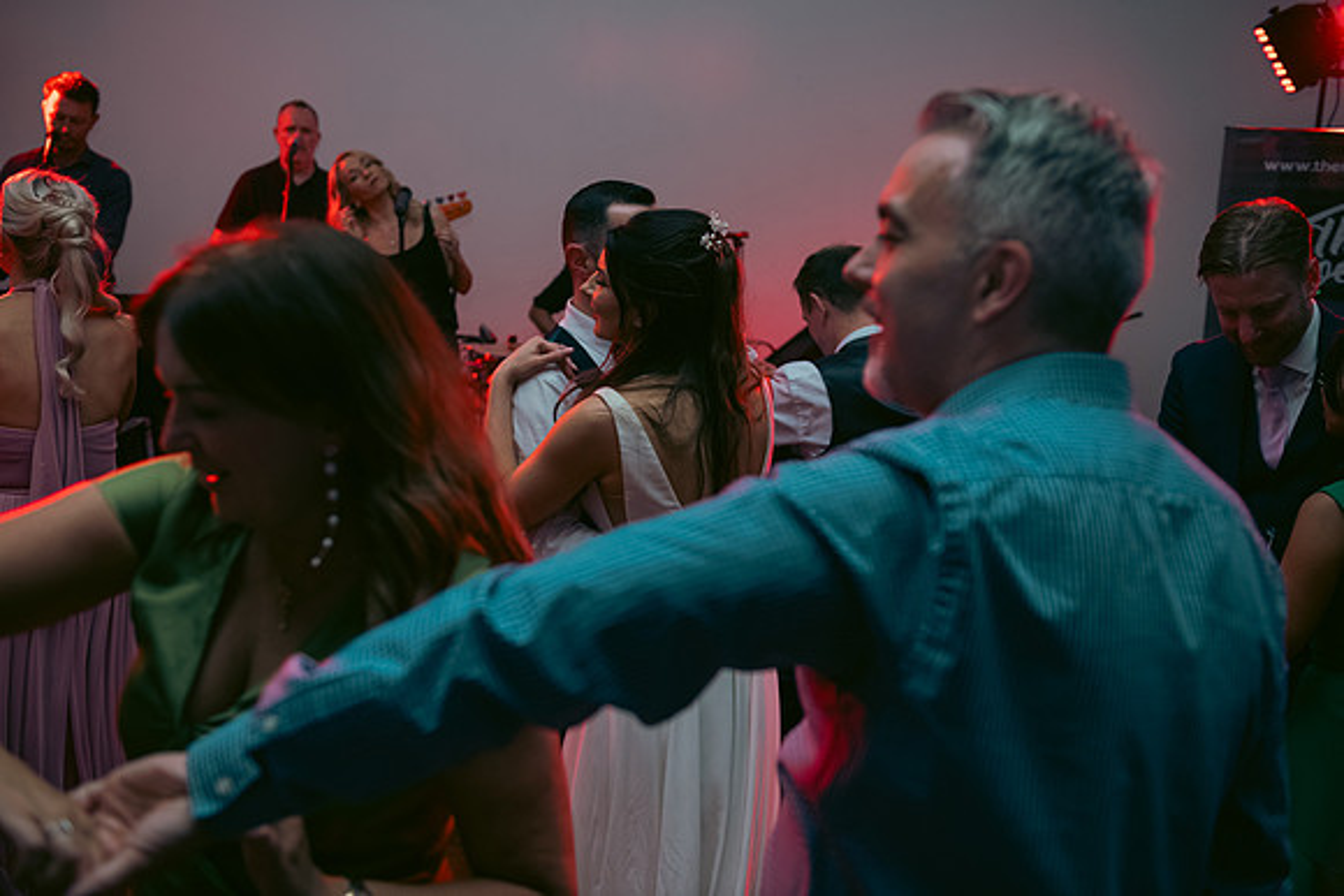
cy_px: 448
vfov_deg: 35.1
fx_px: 1419
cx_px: 672
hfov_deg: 50.7
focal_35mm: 38
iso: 800
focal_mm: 38
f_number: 3.5
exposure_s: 1/160
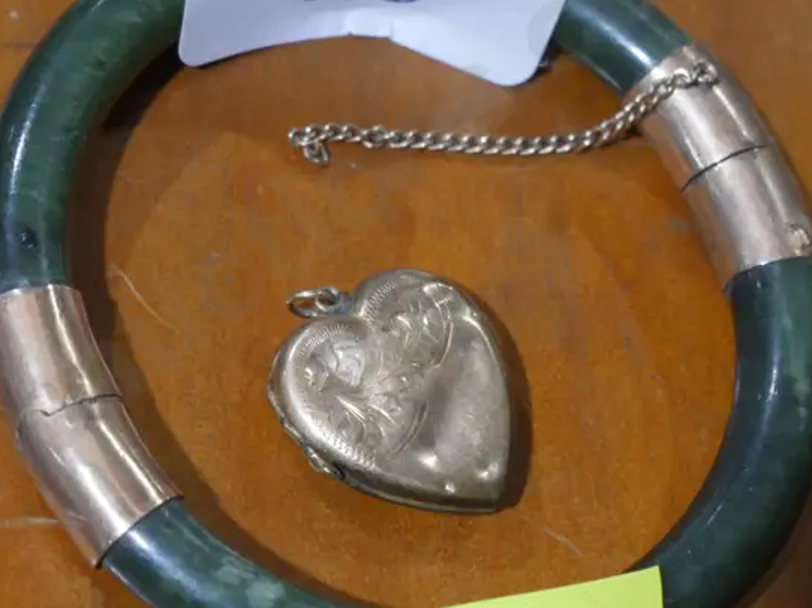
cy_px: 322
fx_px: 2837
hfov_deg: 16.2
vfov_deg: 12.2
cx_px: 178
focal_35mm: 121
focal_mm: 32
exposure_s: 1/80
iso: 1000
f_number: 5.4
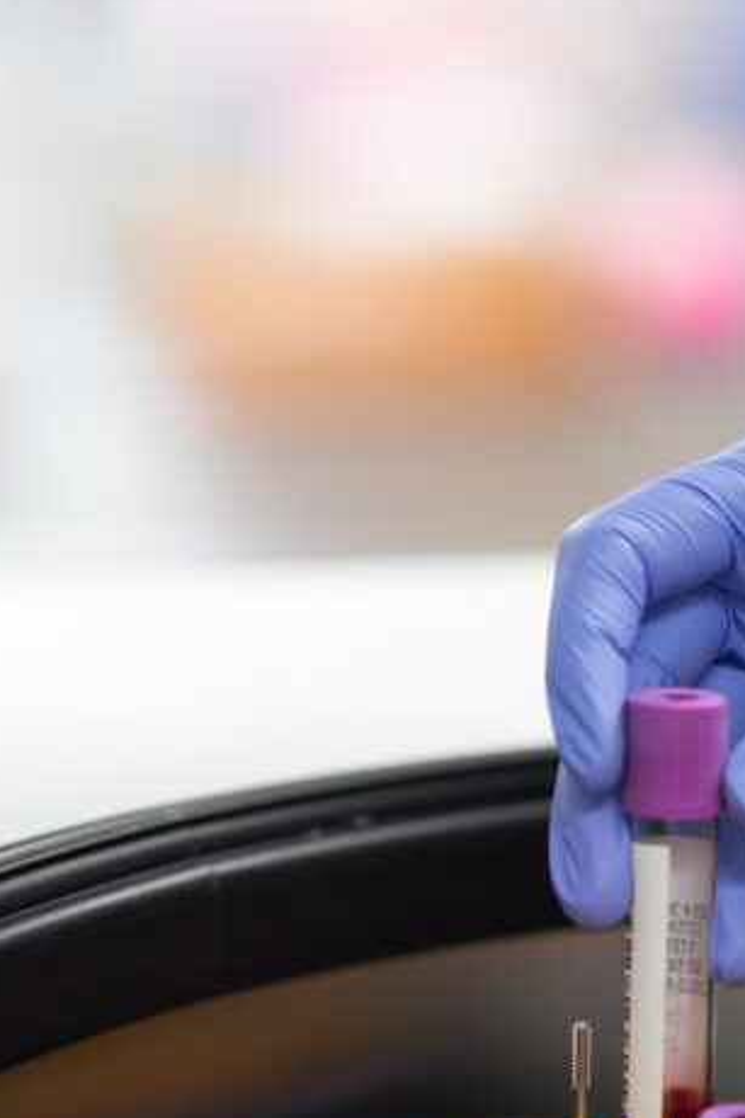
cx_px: 1145
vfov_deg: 10.9
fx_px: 5871
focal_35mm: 189
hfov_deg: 7.1
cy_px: 777
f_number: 1.8
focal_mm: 85
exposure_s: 1/250
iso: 500
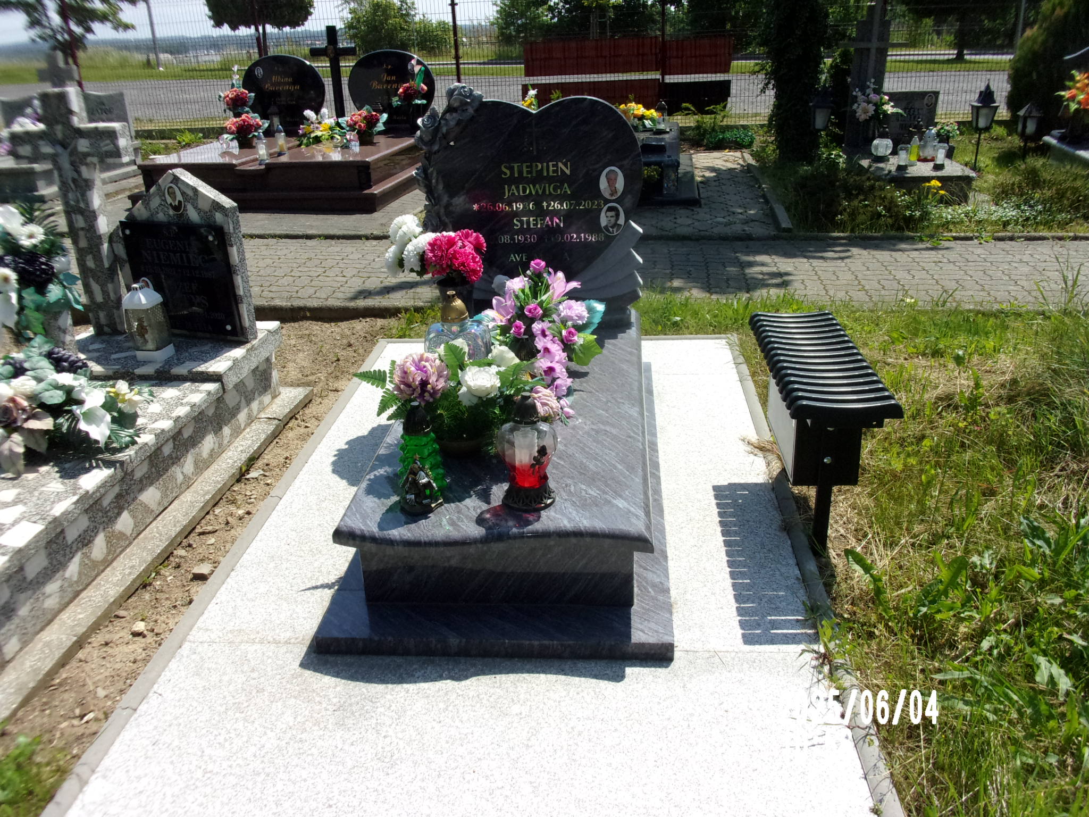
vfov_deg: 49.7
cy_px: 408
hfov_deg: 63.4
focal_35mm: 28
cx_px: 544
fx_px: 881
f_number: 10.8
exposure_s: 1/220
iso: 200
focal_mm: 5.1
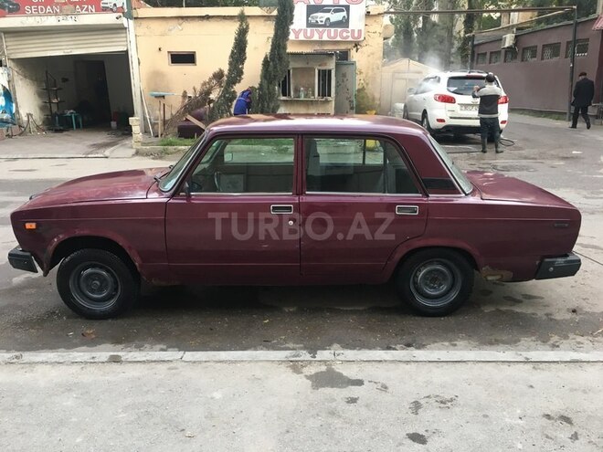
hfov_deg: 61.7
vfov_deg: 48.2
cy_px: 226
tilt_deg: -16.4
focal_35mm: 29
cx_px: 302
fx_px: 505
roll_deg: +0.8
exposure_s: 1/33
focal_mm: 4.15
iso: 40
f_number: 2.2
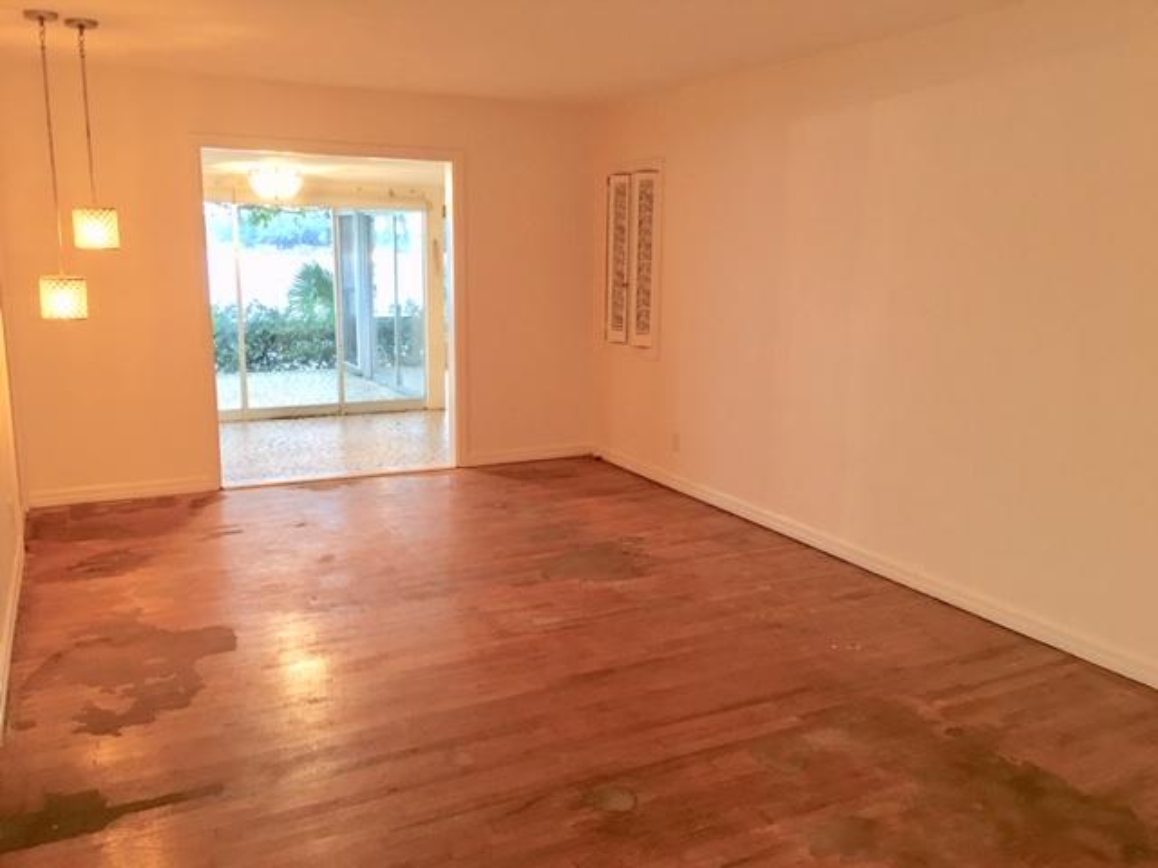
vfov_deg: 48.2
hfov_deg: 61.7
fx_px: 970
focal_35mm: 29
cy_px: 434
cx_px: 579
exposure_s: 1/15
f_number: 2.2
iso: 100
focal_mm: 4.15
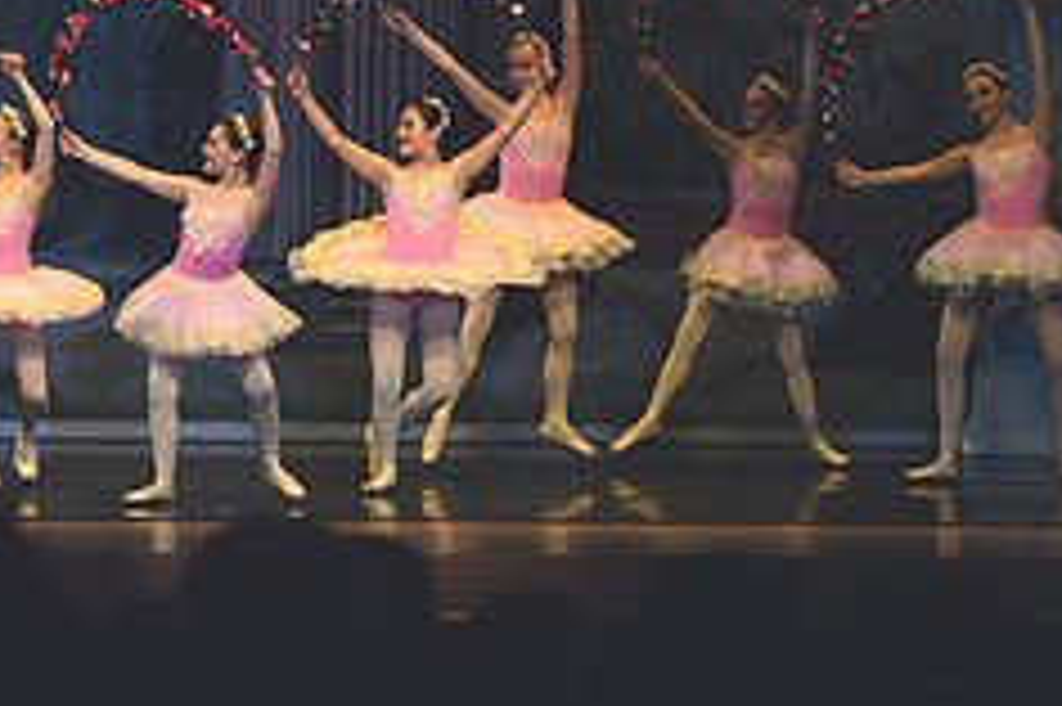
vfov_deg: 5.5
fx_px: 7399
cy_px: 241
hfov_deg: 8.2
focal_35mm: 251
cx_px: 72
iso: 800
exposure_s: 1/500
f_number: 2.8
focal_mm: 102
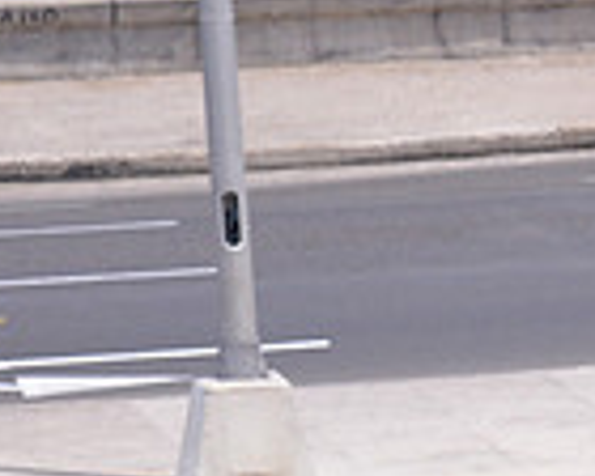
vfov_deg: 3.3
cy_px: 733
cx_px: 1062
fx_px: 8224
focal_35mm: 467
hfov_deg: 4.1
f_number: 9
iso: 800
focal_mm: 120
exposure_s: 1/1600
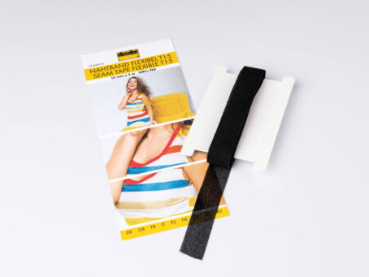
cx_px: 206
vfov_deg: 19.2
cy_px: 137
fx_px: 821
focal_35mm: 77
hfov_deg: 25.3
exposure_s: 1/160
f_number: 13
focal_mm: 70
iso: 100
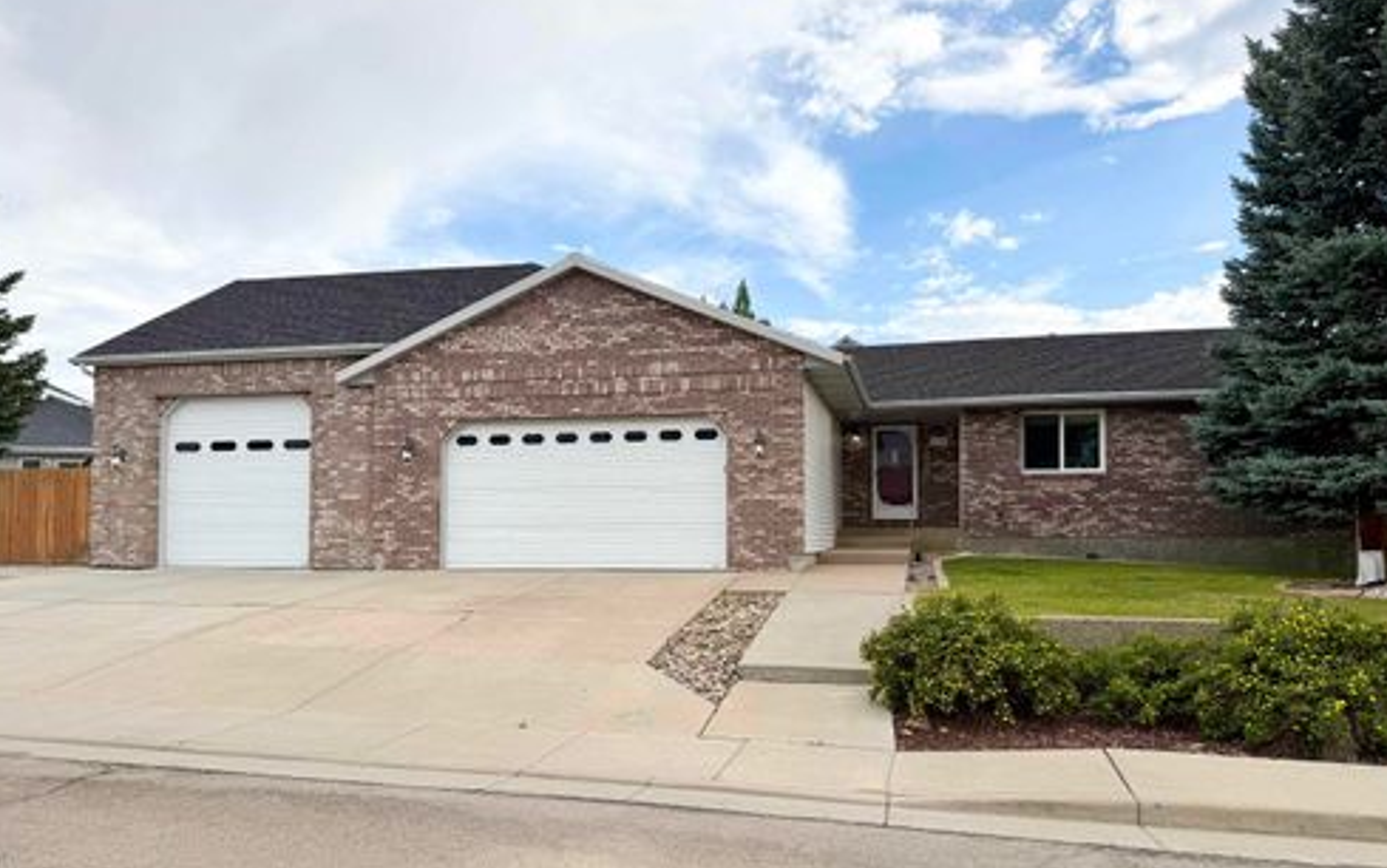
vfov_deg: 47.5
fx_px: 983
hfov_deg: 70.4
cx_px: 684
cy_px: 495
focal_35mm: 26
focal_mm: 6.76
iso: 80
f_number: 1.78
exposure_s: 1/2611
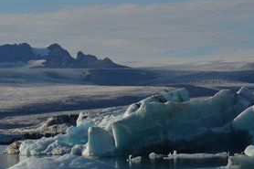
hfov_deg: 8.4
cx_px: -29
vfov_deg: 5.7
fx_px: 1706
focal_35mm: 242
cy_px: 183
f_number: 10
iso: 100
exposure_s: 1/400
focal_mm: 70
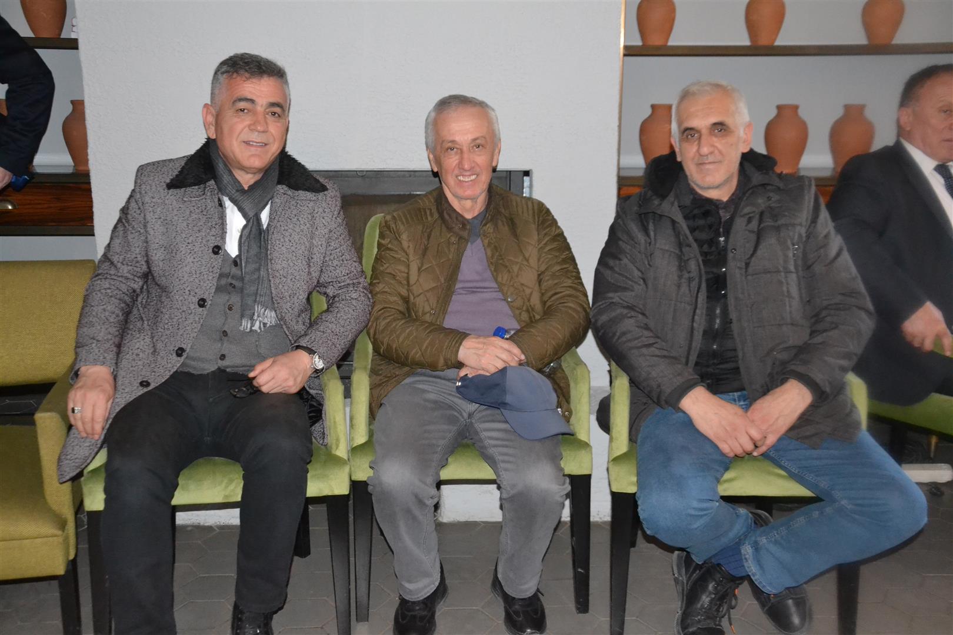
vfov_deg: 22.6
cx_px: 476
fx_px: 1588
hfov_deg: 33.4
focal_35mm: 60
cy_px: 318
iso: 3200
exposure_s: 1/60
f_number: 4.5
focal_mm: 40
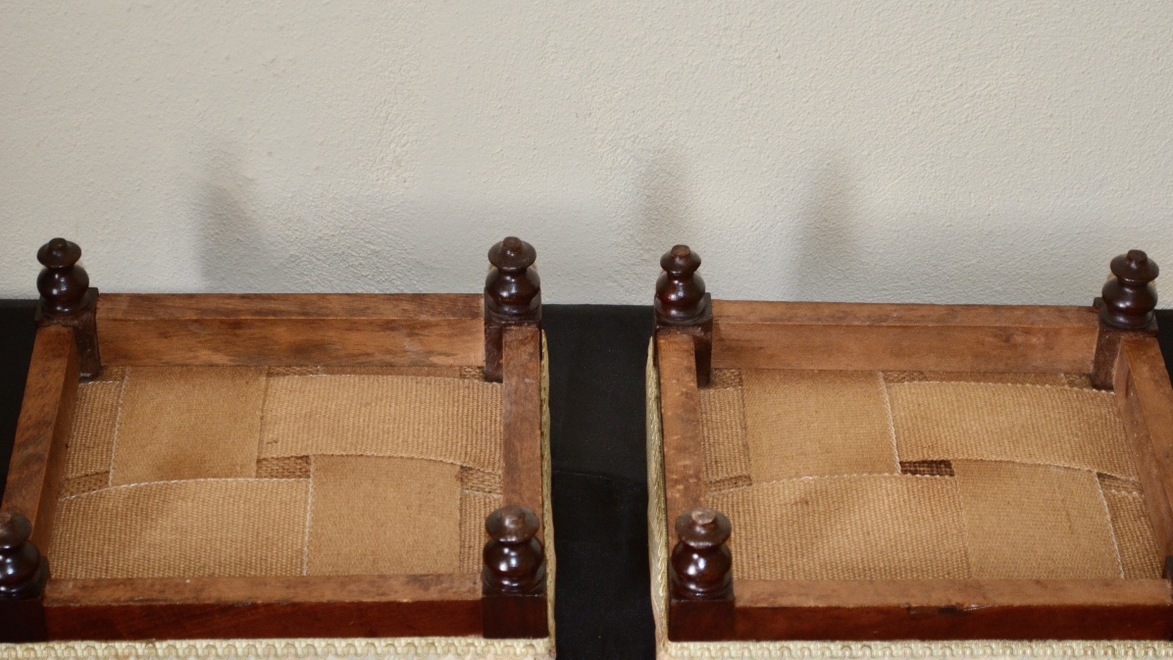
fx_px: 2691
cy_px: 369
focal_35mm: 87
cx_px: 587
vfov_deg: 14.0
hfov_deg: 24.6
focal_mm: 55
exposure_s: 1/60
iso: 1250
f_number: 5.6
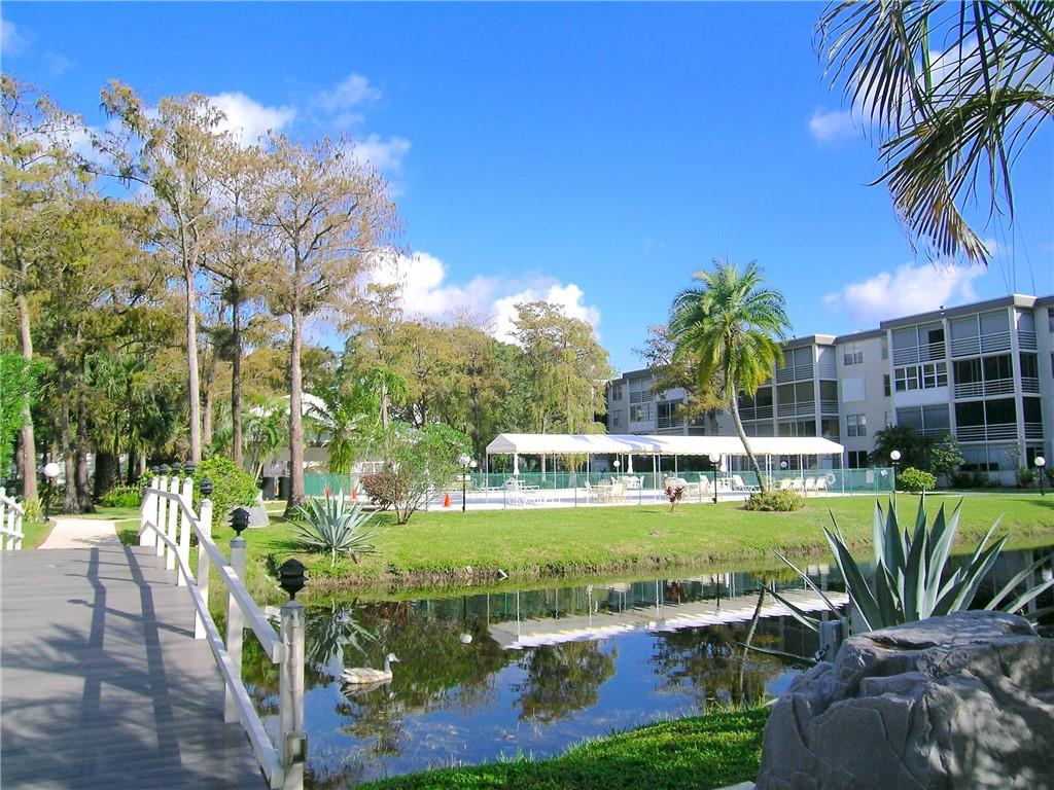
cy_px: 395
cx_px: 527
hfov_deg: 63.4
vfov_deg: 49.7
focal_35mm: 28
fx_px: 853
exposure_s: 1/975
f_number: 3.5
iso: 50
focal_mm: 5.8
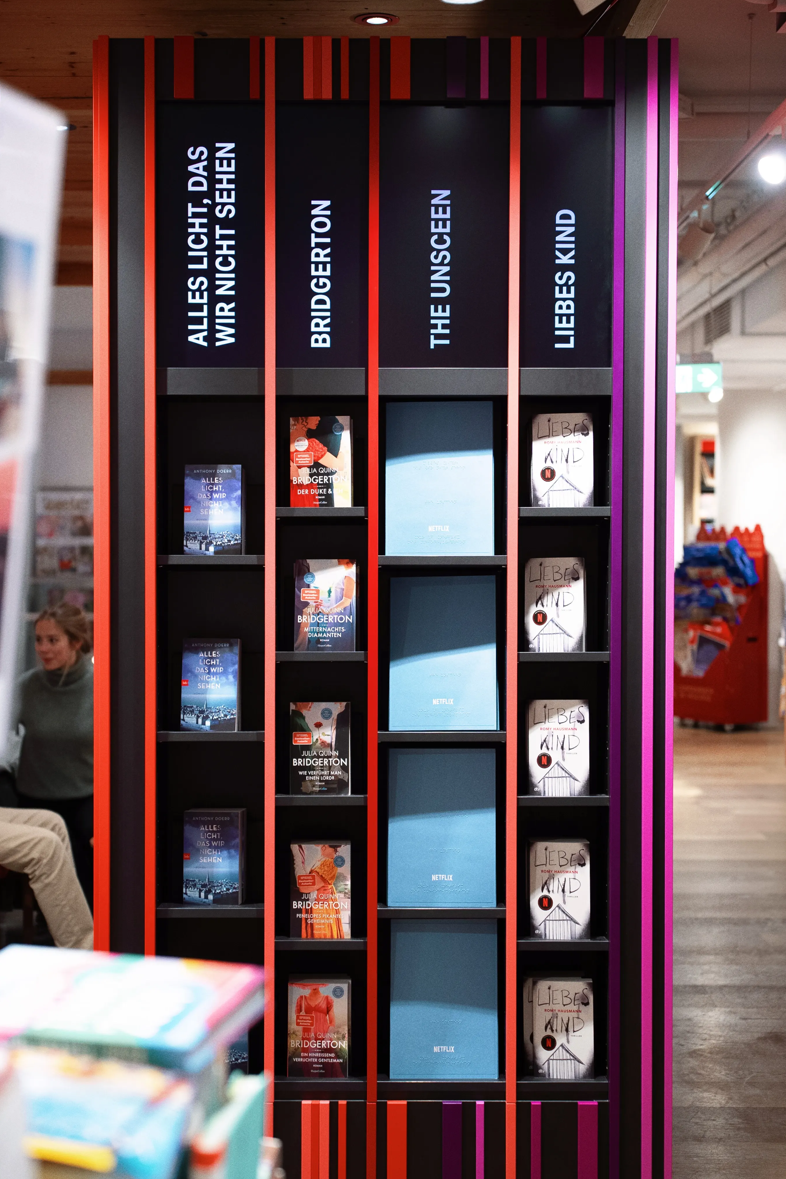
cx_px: 398
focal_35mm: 53
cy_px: 599
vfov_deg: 37.5
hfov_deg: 25.5
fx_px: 1736
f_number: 2.8
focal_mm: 52
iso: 500
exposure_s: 1/100
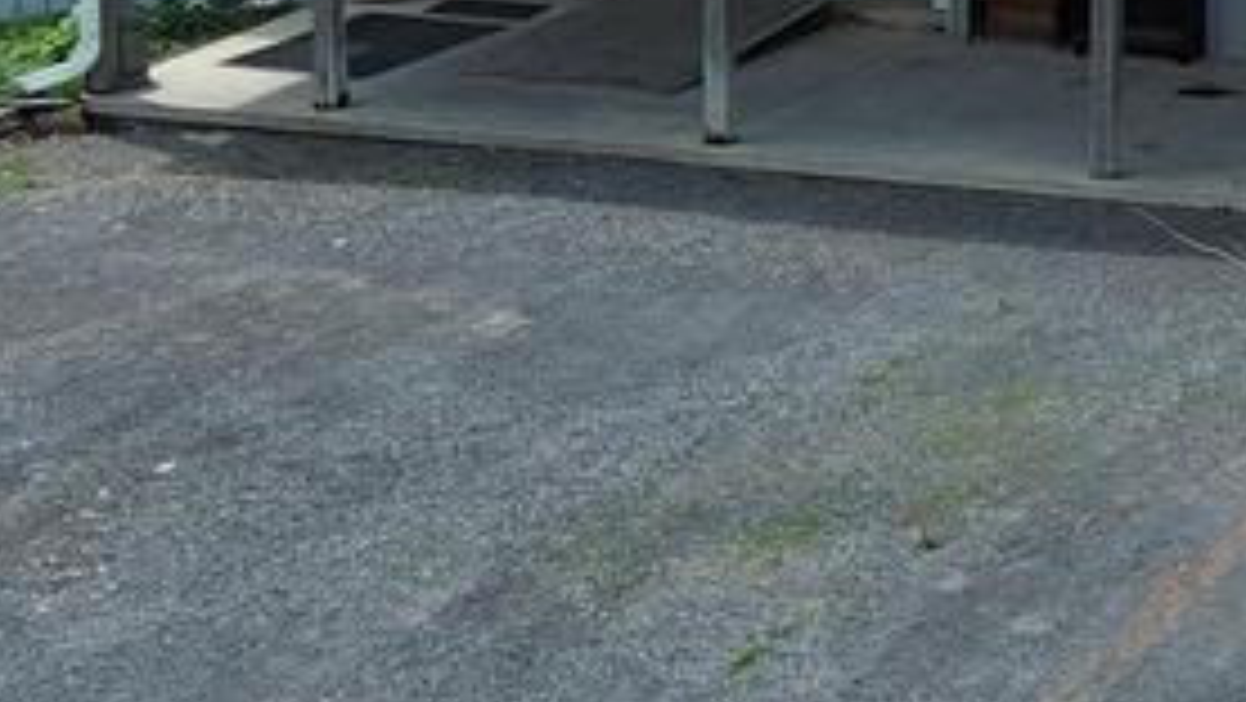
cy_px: -432
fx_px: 5222
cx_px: 1970
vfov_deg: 7.5
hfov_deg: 12.8
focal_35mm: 158
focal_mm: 10.57
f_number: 2.8
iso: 100
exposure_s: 1/673
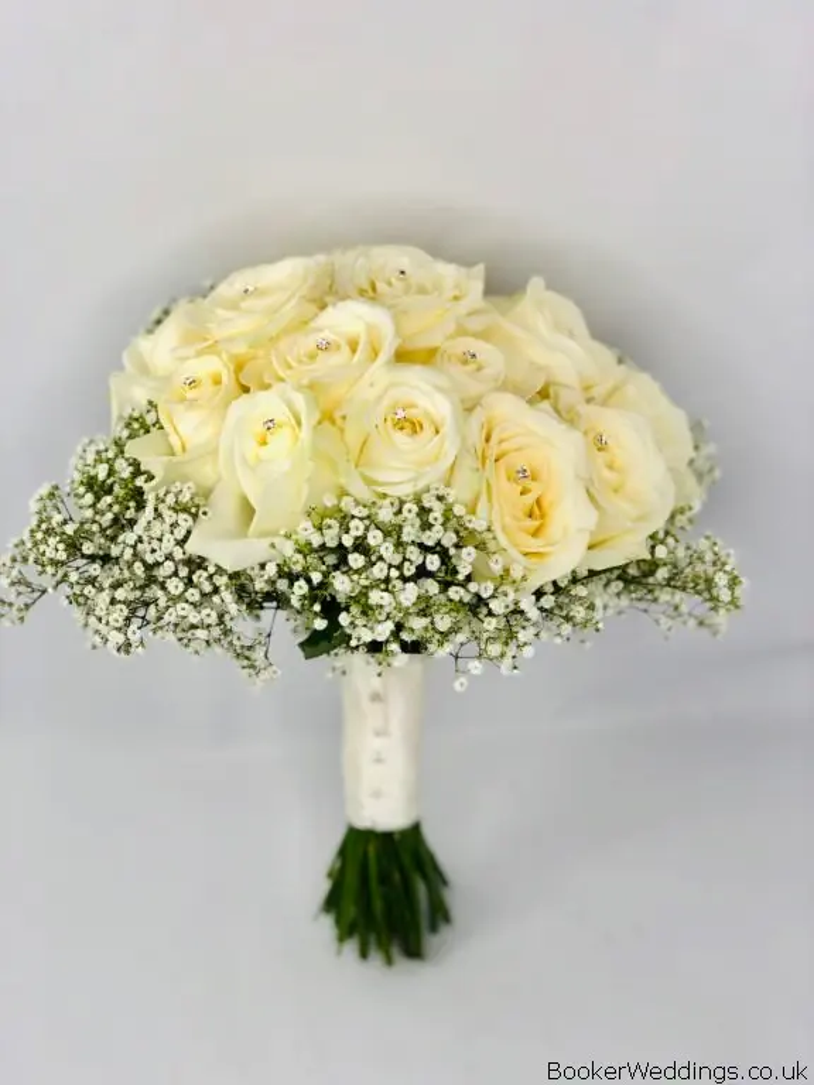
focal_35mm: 52
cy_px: 542
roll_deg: +6.5
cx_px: 407
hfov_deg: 28.0
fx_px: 1630
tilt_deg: -35.8
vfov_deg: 36.8
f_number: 2.4
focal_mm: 6
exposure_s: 1/156
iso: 16
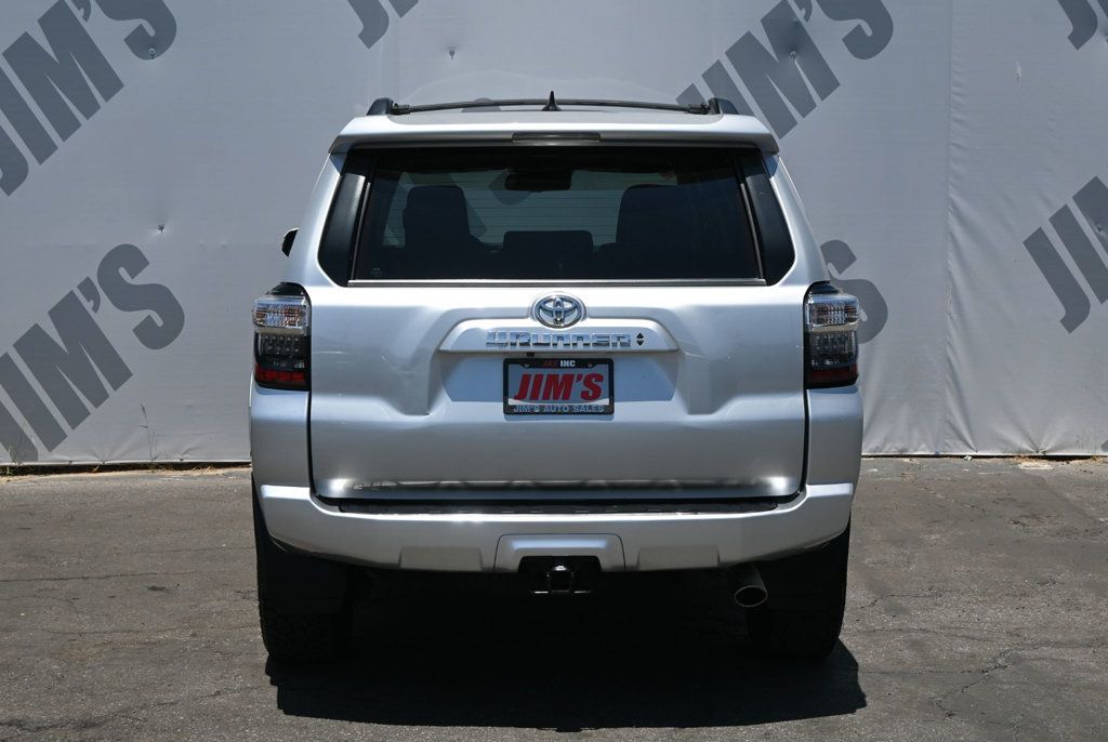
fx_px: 1803
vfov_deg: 23.3
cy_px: 371
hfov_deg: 34.2
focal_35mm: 58
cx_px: 554
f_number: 6.3
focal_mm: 39
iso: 100
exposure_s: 1/320
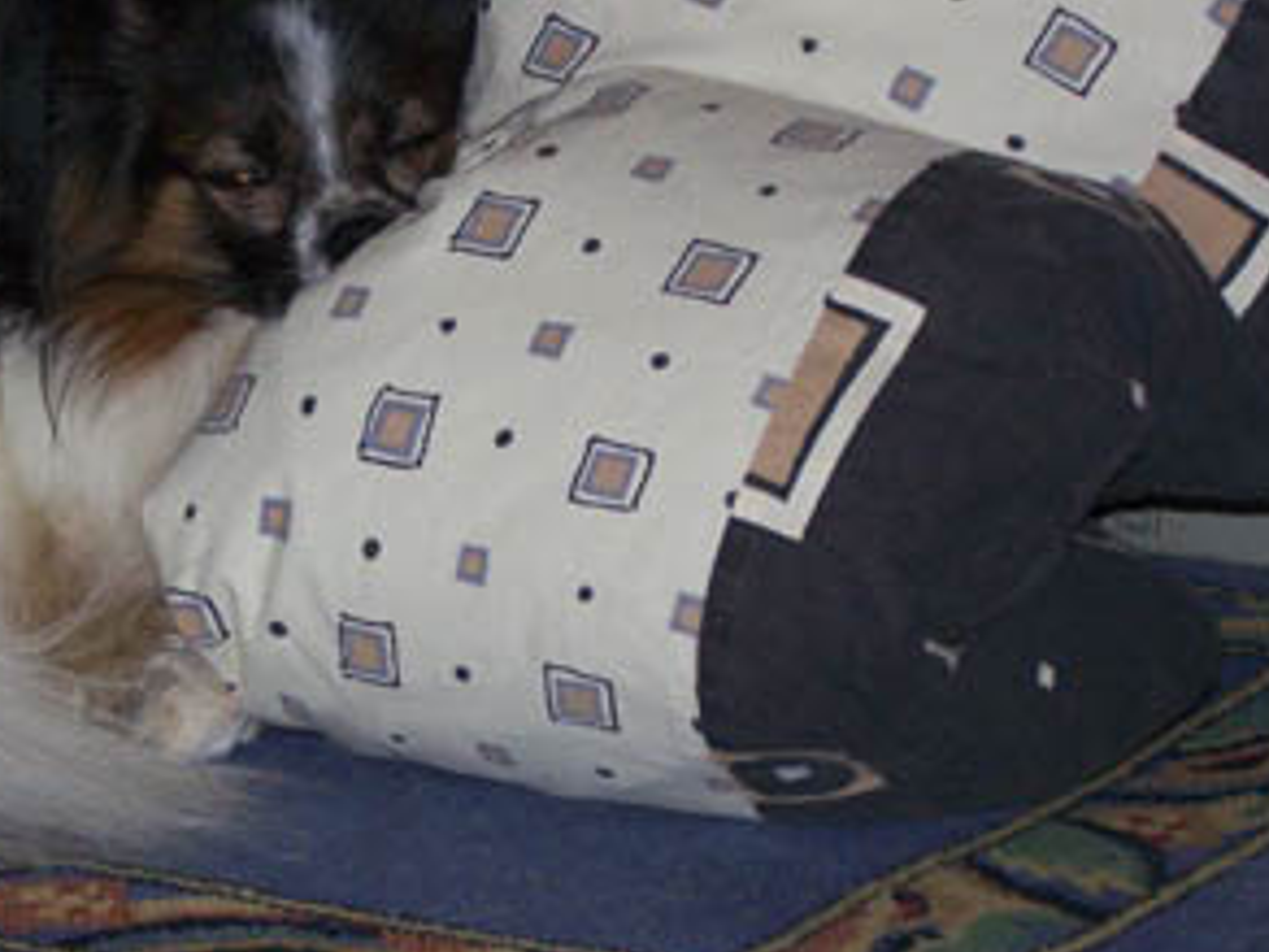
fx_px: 7075
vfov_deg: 7.7
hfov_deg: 10.2
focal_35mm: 193
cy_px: 452
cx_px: 439
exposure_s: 1/80
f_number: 3.2
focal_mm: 15.6
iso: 160
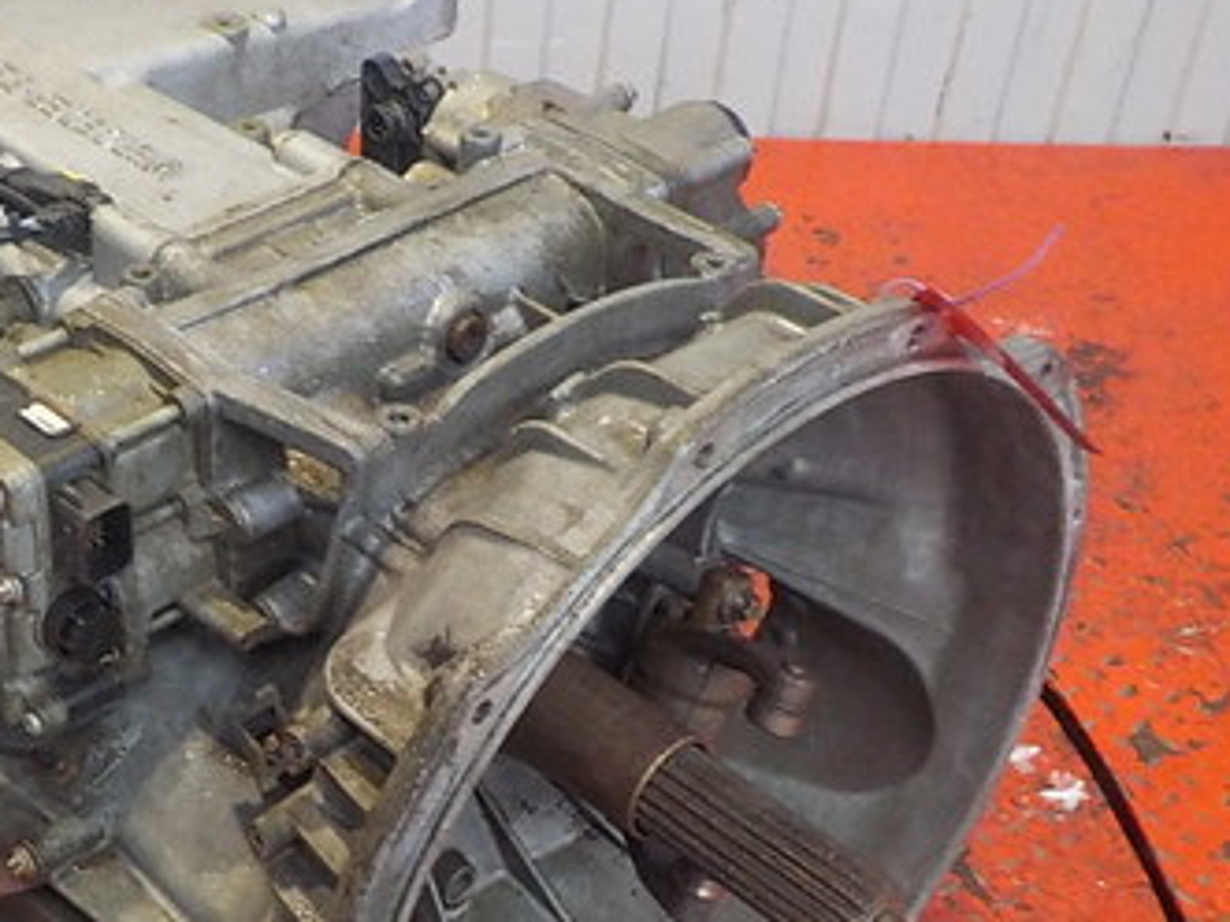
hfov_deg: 32.5
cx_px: 271
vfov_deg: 25.2
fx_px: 2060
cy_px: 543
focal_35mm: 58
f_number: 3.3
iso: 360
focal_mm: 4.1
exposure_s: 1/30
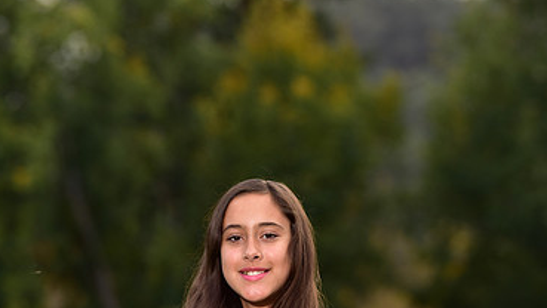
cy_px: 398
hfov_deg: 8.7
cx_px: 278
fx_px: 3584
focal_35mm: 247
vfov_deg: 4.9
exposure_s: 1/250
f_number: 4.5
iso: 160
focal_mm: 150
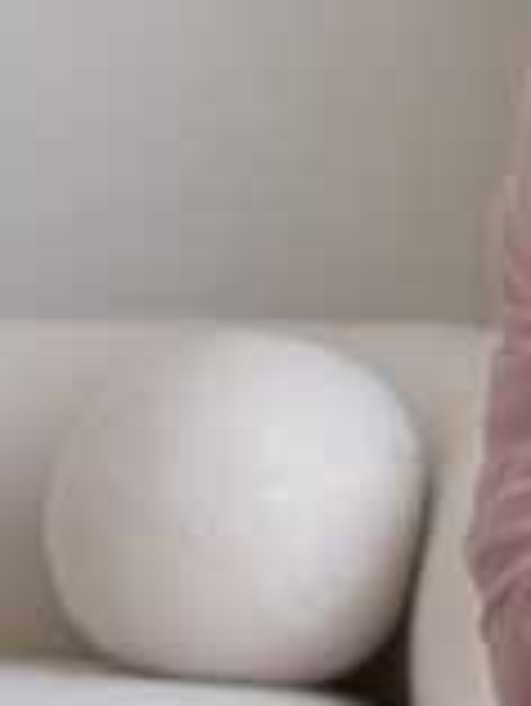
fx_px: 6924
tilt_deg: -6.1
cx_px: 792
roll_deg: +0.6
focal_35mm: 339
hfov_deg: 4.4
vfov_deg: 5.8
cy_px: 7
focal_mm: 16.89
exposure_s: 1/121
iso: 125
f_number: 2.8
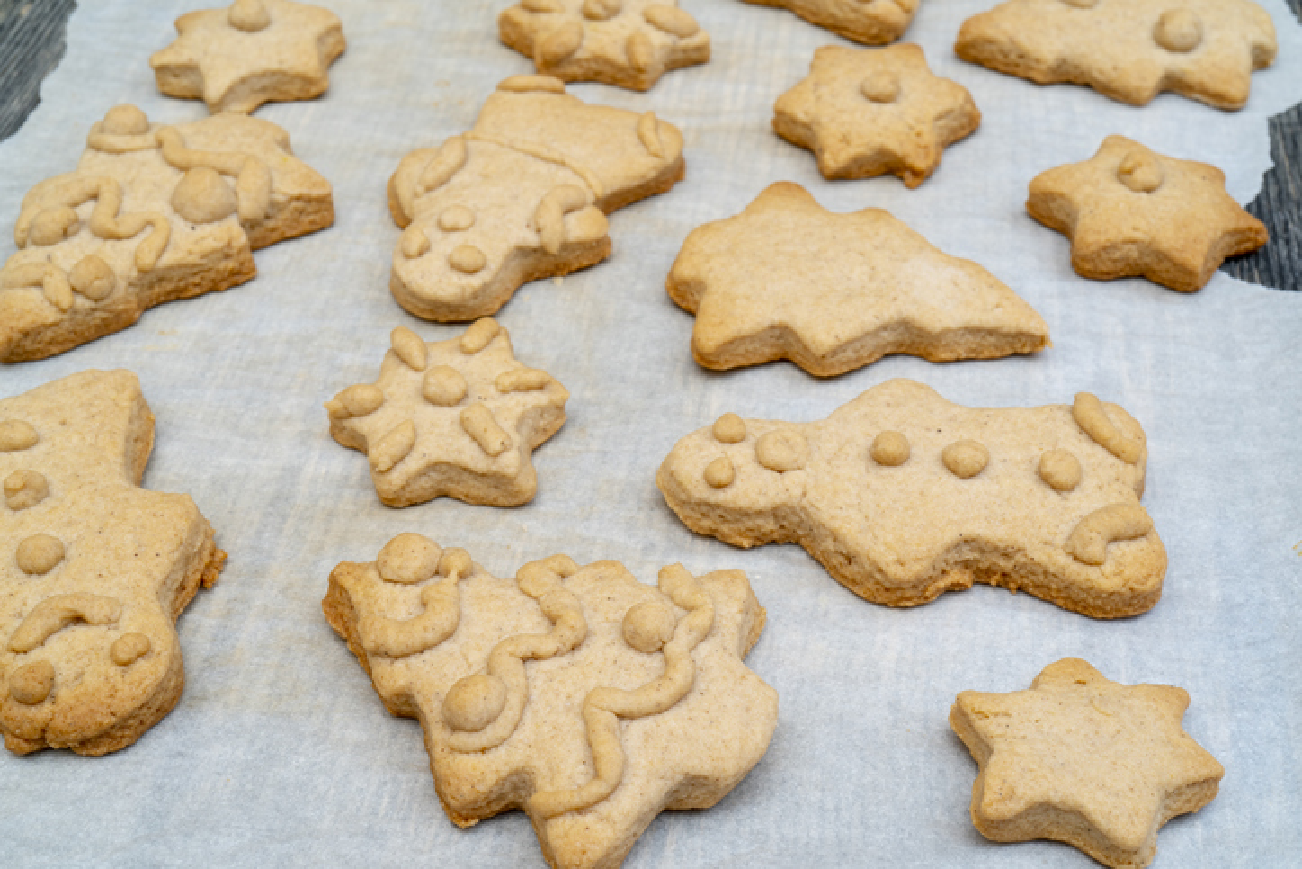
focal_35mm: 50
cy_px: 434
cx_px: 651
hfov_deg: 39.6
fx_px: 1809
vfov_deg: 27.0
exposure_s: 1/100
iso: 50
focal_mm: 50
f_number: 16
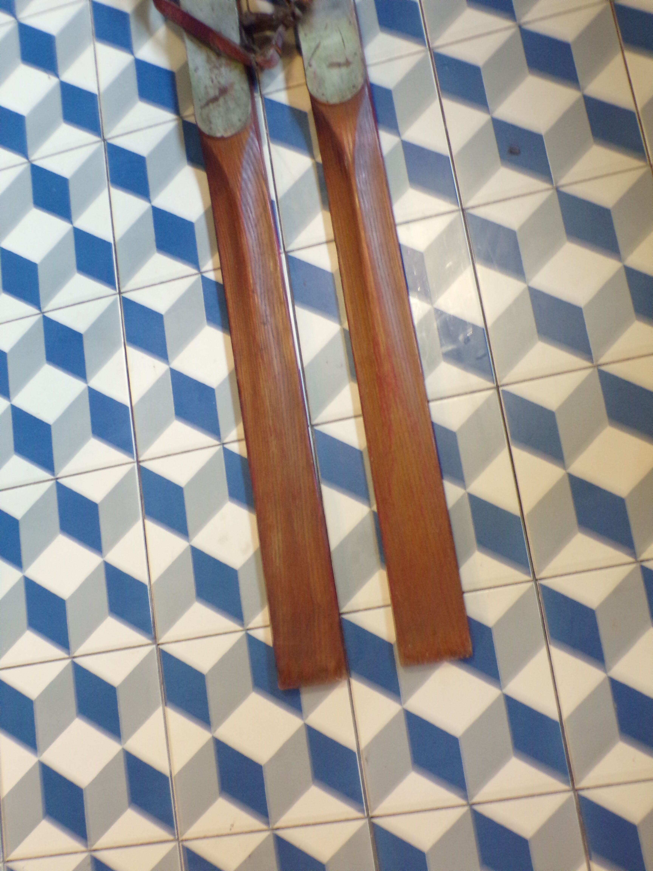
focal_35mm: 37
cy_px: 436
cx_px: 326
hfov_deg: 38.7
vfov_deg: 50.1
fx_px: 931
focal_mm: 6.6
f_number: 3.3
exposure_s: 1/4
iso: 400
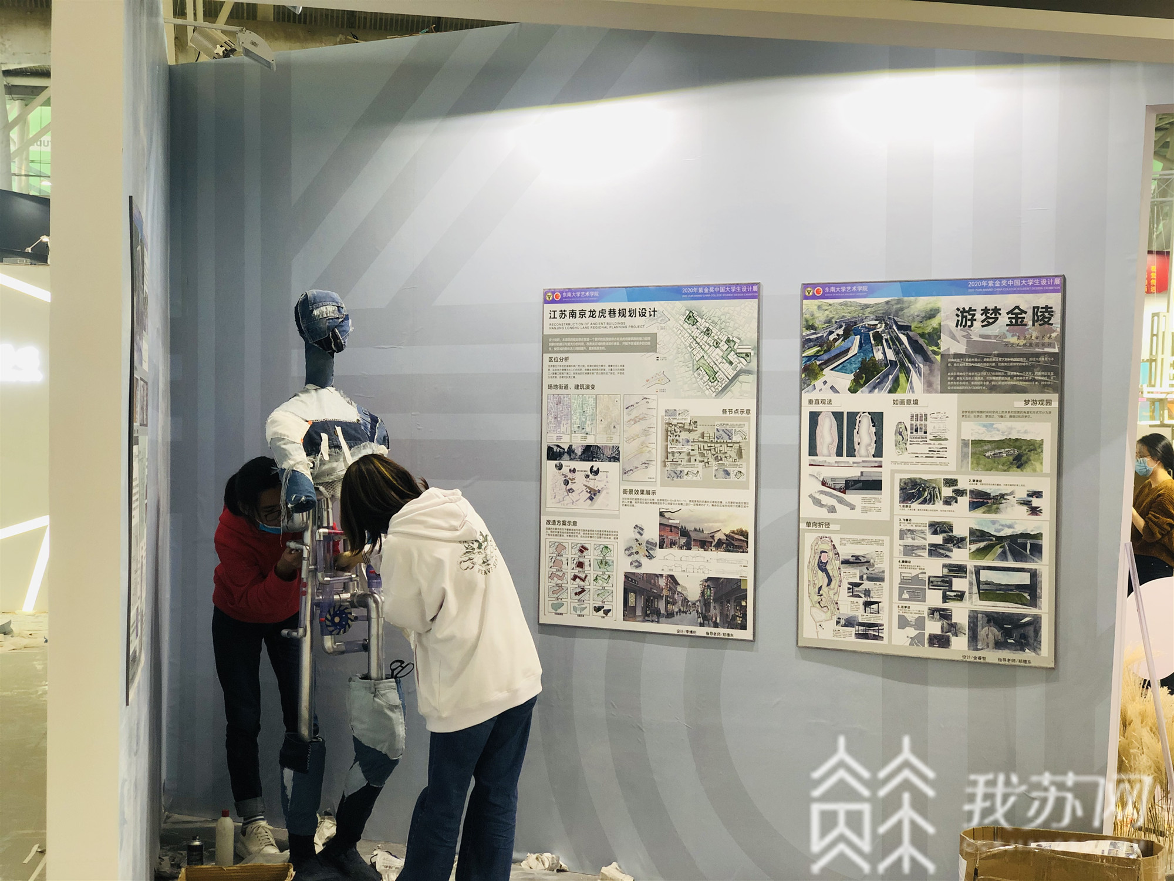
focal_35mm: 52
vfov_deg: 28.0
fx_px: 1764
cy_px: 440
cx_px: 587
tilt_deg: +1.8
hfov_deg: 36.8
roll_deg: +0.0
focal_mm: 6
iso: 25
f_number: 2.4
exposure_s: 1/50
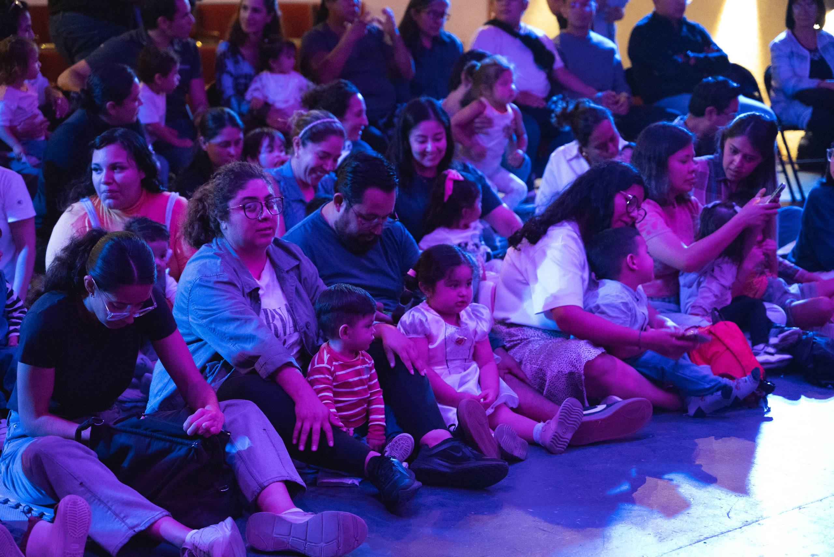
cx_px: 417
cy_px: 278
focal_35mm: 79
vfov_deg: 17.2
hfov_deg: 25.5
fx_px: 1842
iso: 16000
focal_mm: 75
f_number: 3.5
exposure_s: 1/60
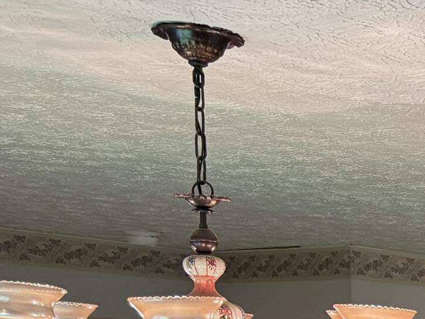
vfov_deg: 13.6
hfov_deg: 16.0
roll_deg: -1.7
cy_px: 529
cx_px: 808
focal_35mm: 100
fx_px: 1228
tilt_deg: -5.3
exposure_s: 1/120
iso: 320
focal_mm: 6.76
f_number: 1.78
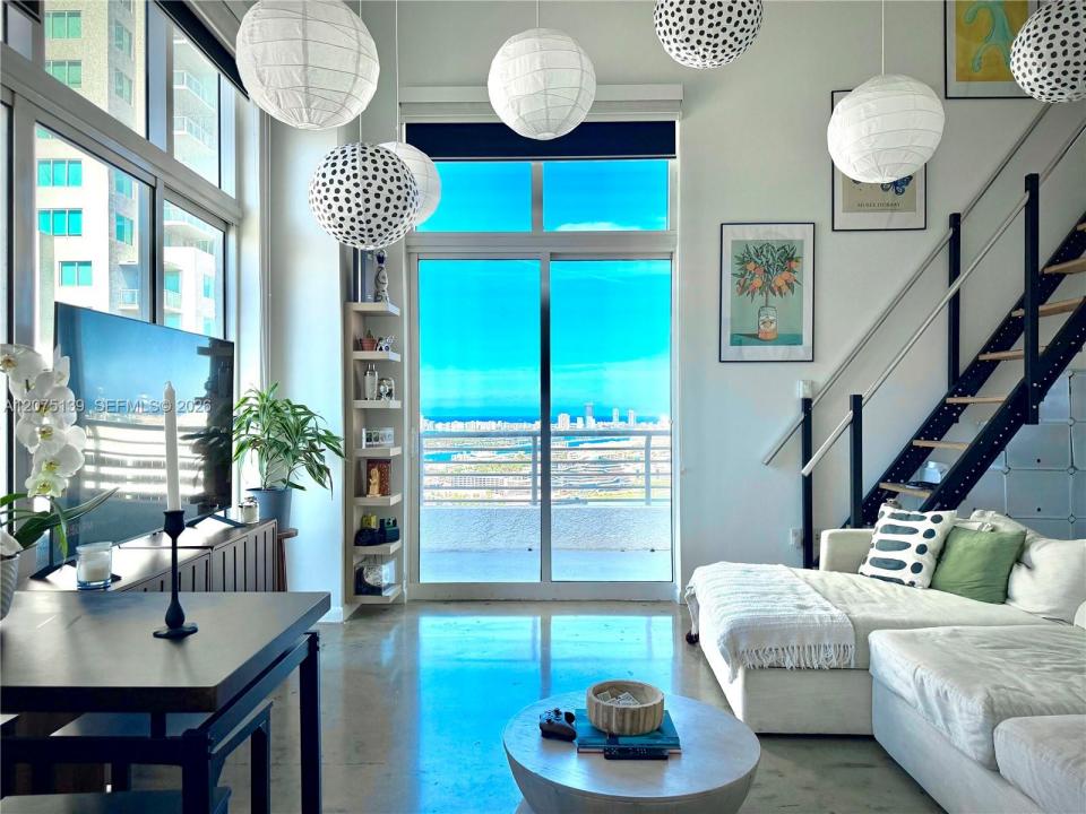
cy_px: 407
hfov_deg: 71.6
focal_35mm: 24
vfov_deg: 56.8
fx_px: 753
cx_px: 543
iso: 100
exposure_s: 1/1410
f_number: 1.78
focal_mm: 6.76
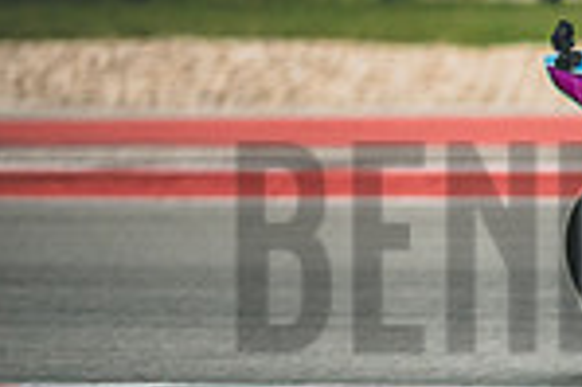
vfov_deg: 1.2
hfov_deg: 1.8
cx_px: 1059
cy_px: 252
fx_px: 18878
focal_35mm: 1169
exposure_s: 1/3200
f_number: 2
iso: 500
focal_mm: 200
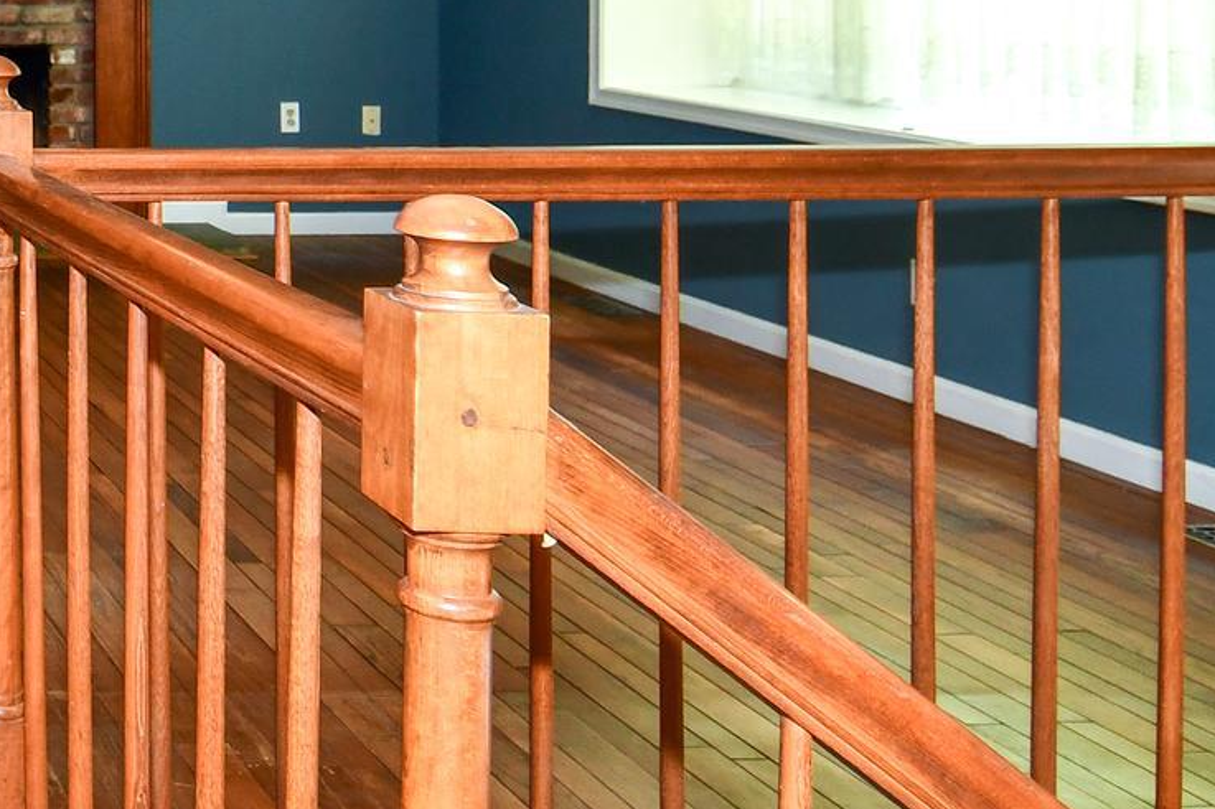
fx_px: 1687
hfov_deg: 32.8
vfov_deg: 26.3
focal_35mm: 50
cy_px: 115
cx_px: -231
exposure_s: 1/60
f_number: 4
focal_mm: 12
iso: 560
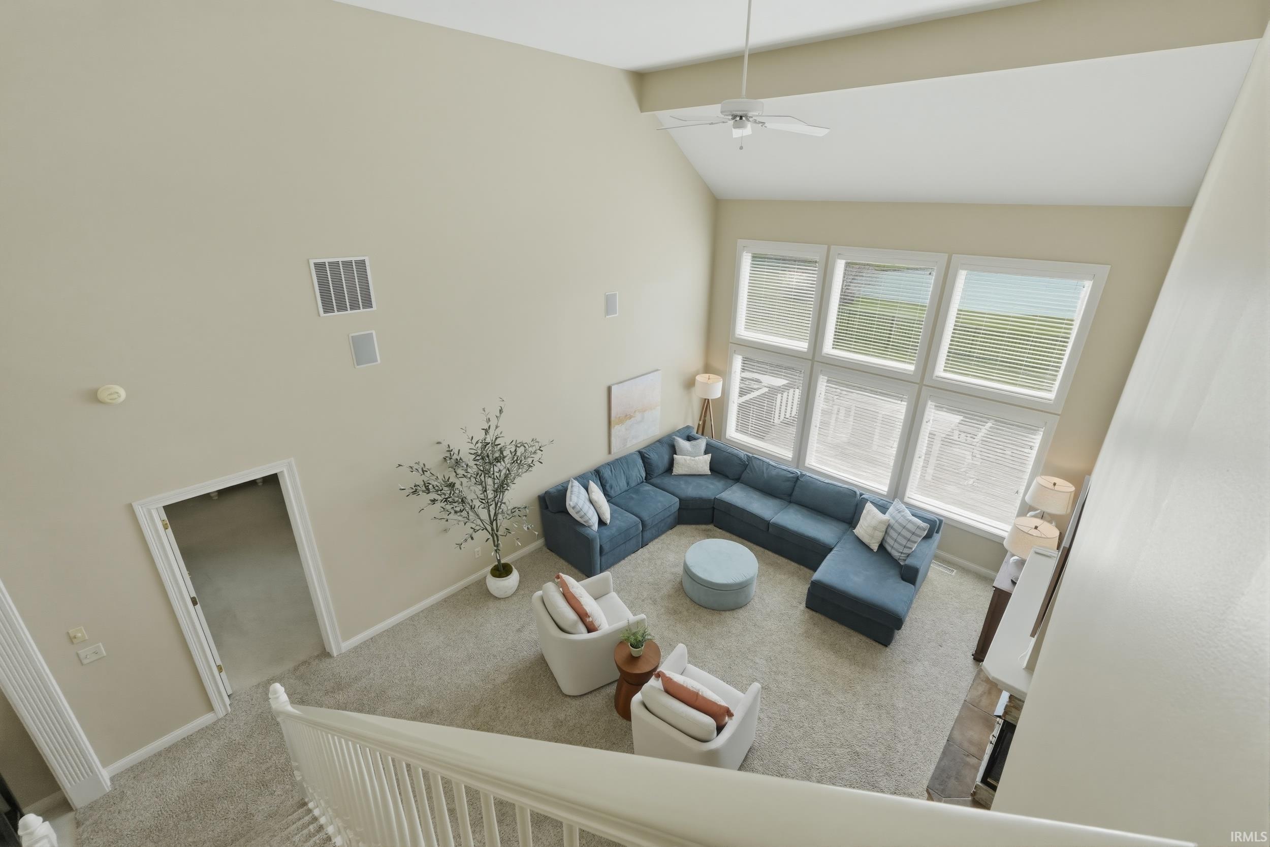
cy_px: 424
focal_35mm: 15
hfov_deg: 100.4
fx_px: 529
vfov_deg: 77.3
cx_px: 635
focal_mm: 10
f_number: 10
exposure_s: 1/100
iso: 400
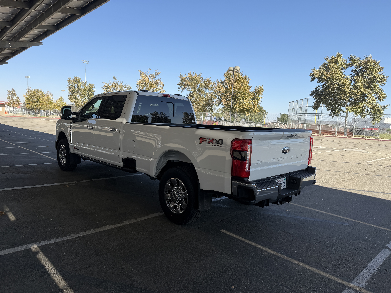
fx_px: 271
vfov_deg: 56.8
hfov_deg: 71.6
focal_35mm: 24
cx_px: 196
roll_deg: -3.1
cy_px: 146
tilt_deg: -6.0
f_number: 1.78
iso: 80
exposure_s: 1/2611
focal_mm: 6.76
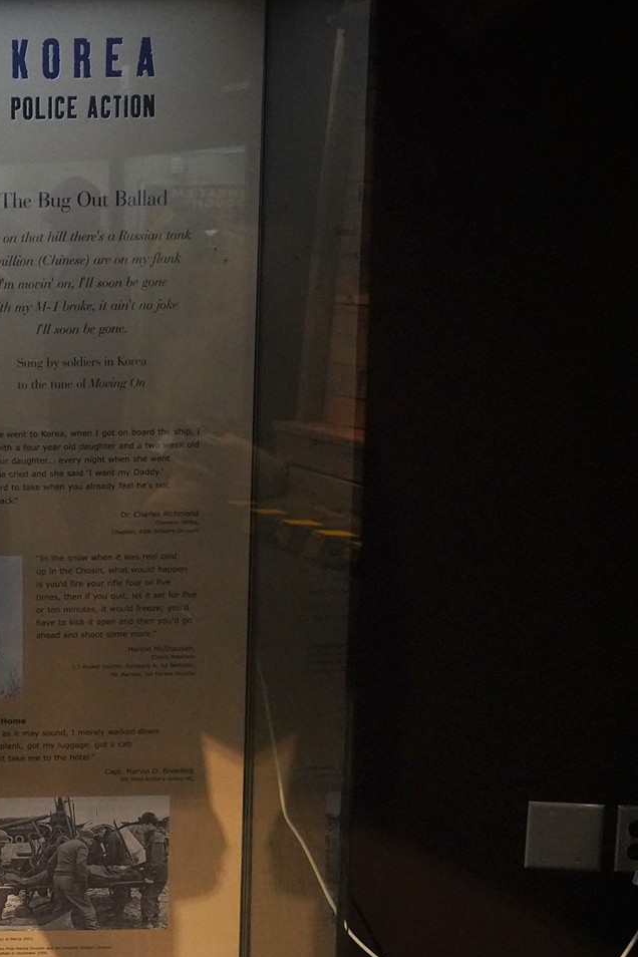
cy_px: 554
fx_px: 1728
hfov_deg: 19.6
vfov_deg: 30.9
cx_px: -132
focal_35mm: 65
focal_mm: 31
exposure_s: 1/100
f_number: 4.5
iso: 8000
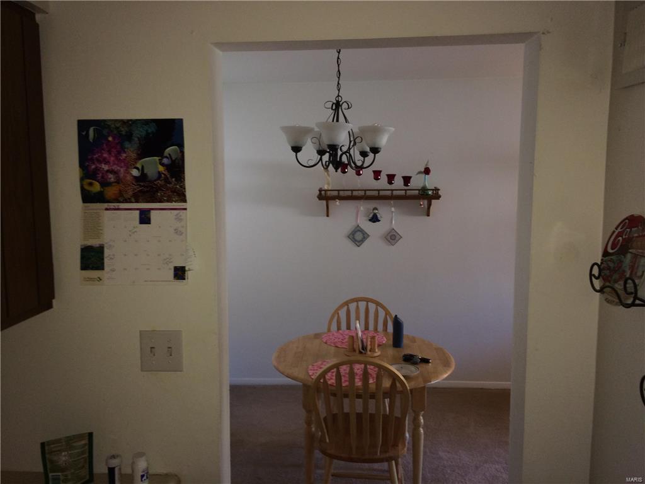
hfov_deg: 61.7
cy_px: 242
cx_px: 322
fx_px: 540
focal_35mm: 29
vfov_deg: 48.2
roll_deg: +0.5
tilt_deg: -6.1
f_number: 2.2
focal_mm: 4.15
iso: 80
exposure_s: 1/30
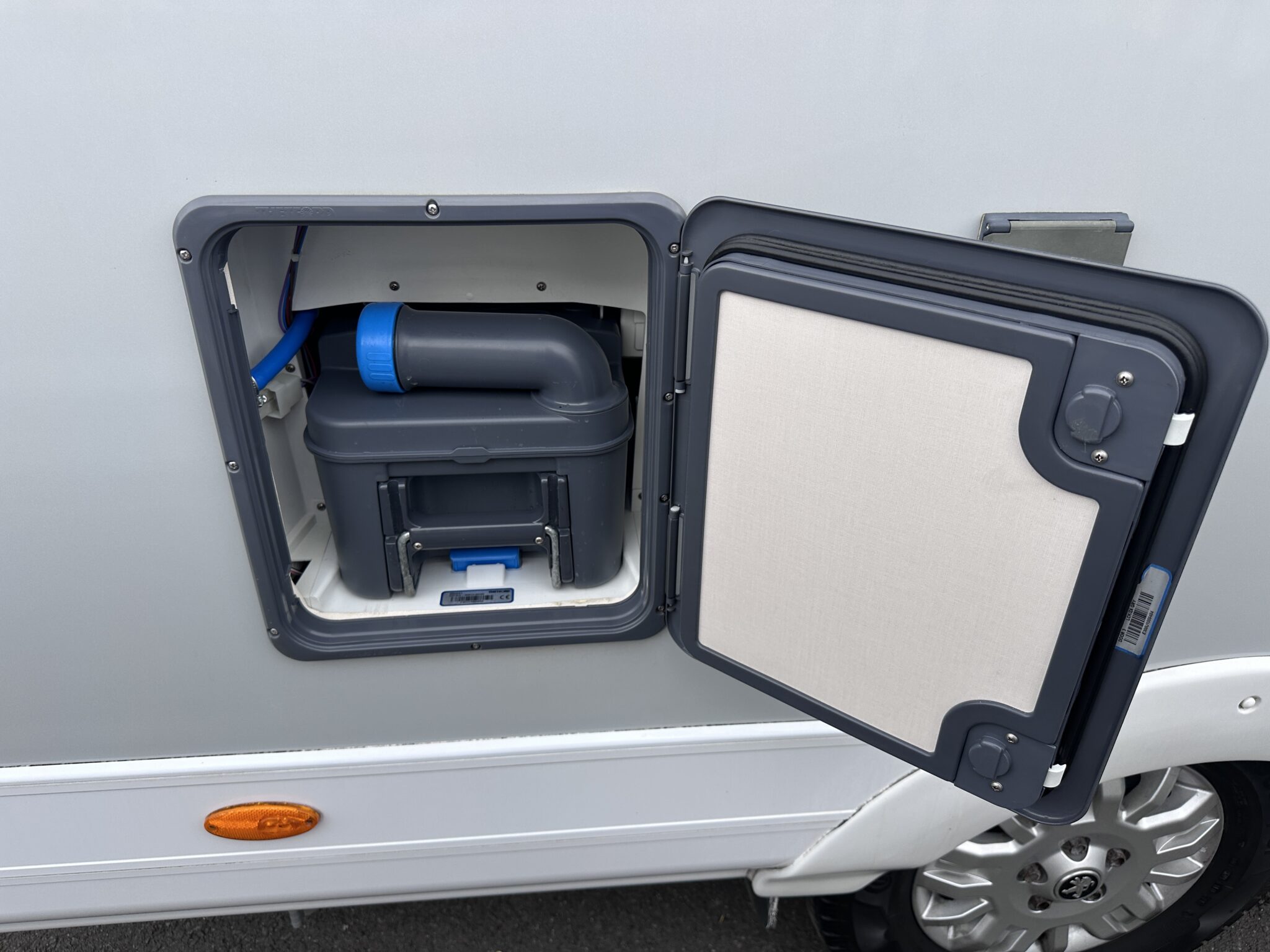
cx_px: 635
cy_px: 476
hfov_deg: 71.6
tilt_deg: -29.9
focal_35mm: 24
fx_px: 881
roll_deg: +0.8
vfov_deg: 56.8
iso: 80
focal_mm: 6.86
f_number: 1.78
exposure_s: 1/791
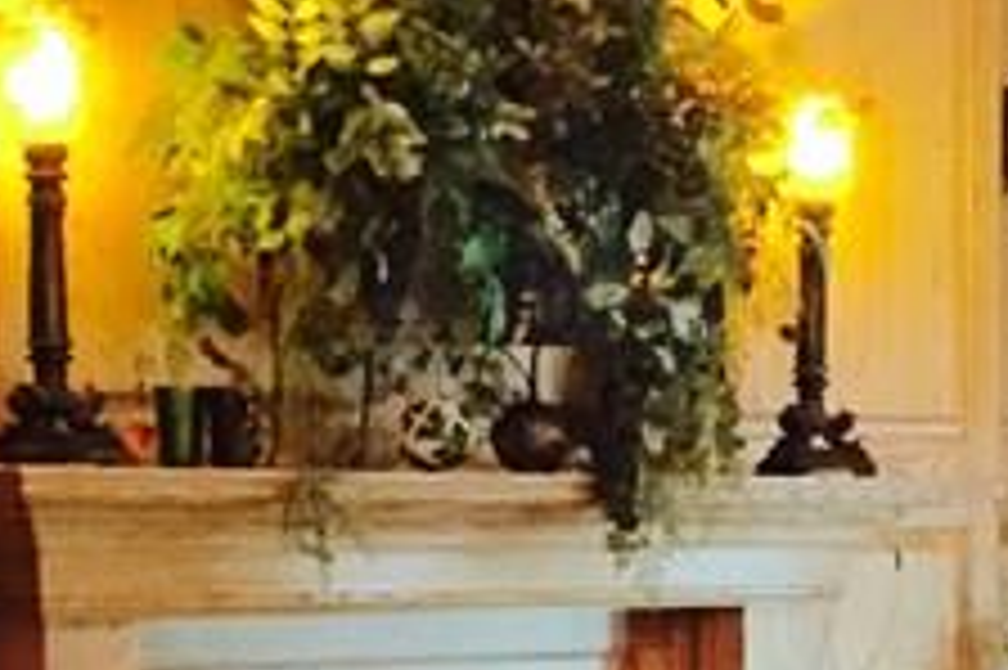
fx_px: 3861
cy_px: 859
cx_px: 536
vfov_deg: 9.7
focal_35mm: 138
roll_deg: -0.8
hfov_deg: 14.9
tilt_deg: -4.9
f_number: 2.2
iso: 320
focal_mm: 4.15
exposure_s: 1/15
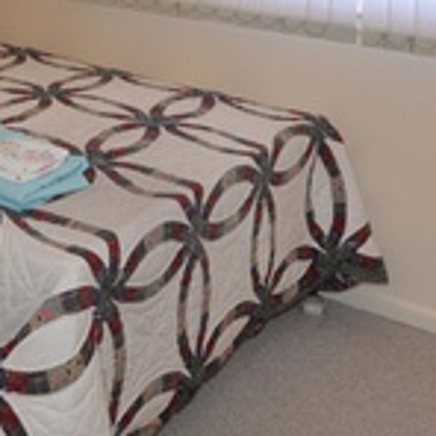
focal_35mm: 59
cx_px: -47
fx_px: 841
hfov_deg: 26.7
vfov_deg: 25.6
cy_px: -105
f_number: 6.3
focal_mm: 16
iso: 640
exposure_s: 1/100
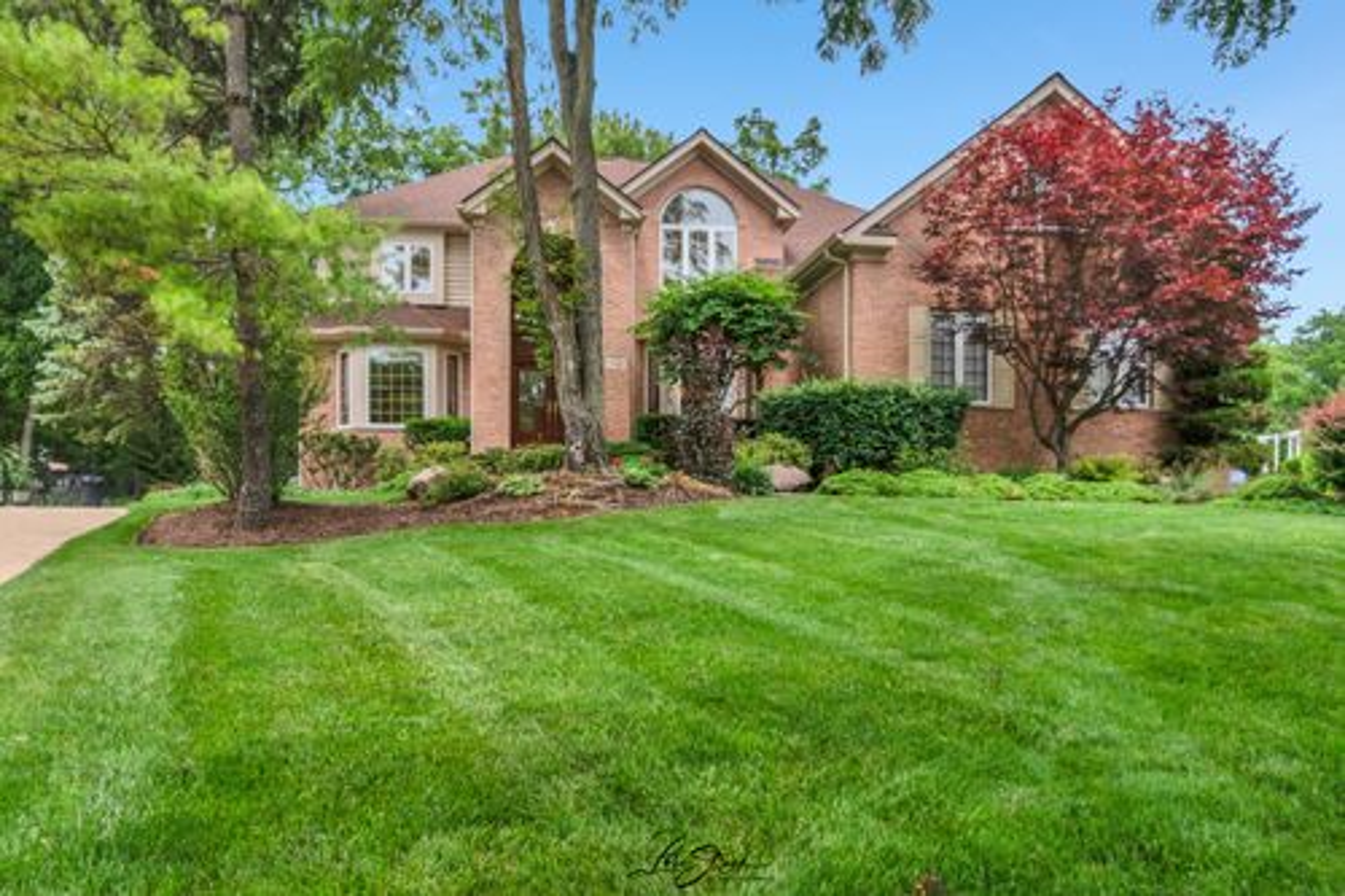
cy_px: 448
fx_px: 822
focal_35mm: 22
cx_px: 672
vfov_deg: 57.2
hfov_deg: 78.6
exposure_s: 1/5000
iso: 400
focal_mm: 15
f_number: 8
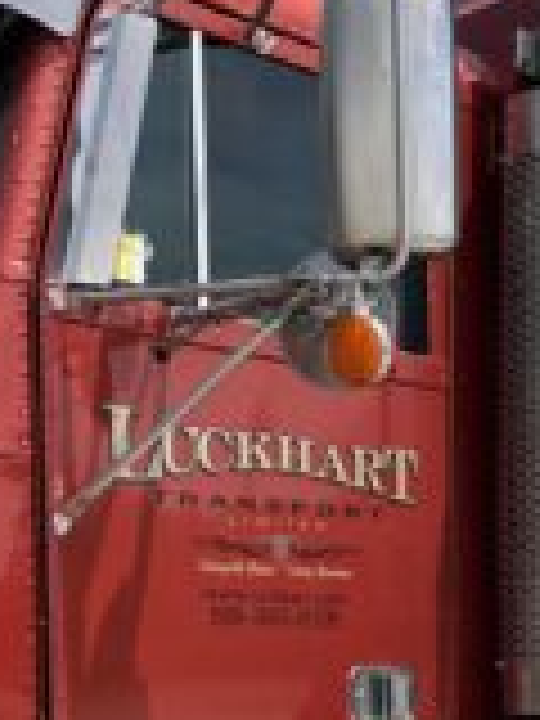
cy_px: 738
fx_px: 1518
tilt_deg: -2.9
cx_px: 693
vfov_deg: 25.2
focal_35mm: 73
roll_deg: +2.6
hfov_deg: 18.8
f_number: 1.6
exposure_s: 1/1497
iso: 50
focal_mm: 5.1
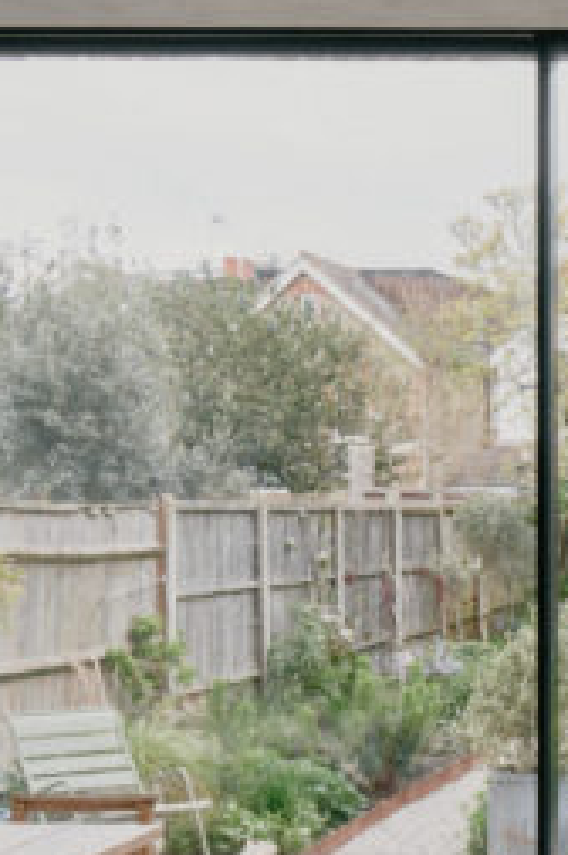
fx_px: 1803
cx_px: 889
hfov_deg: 16.1
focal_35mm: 76
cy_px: 547
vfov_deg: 26.6
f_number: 11
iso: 200
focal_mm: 16.5
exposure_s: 1/6
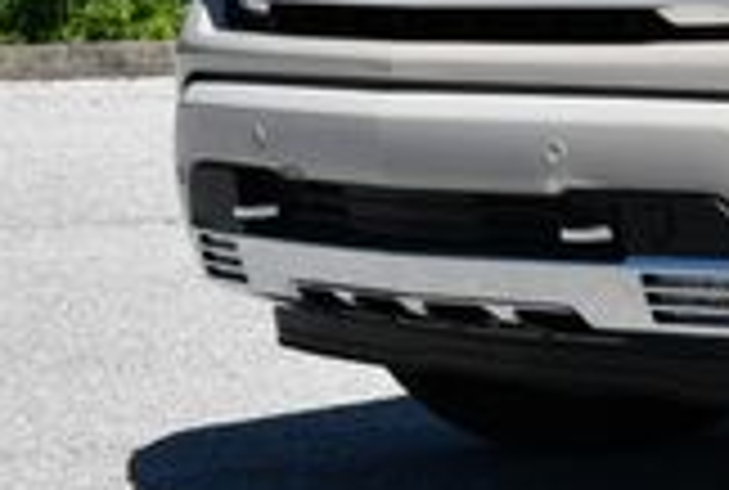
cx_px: 1436
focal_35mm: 205
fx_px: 4163
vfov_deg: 6.7
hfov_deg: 9.4
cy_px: -220
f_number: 9
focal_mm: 26
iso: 100
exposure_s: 1/320
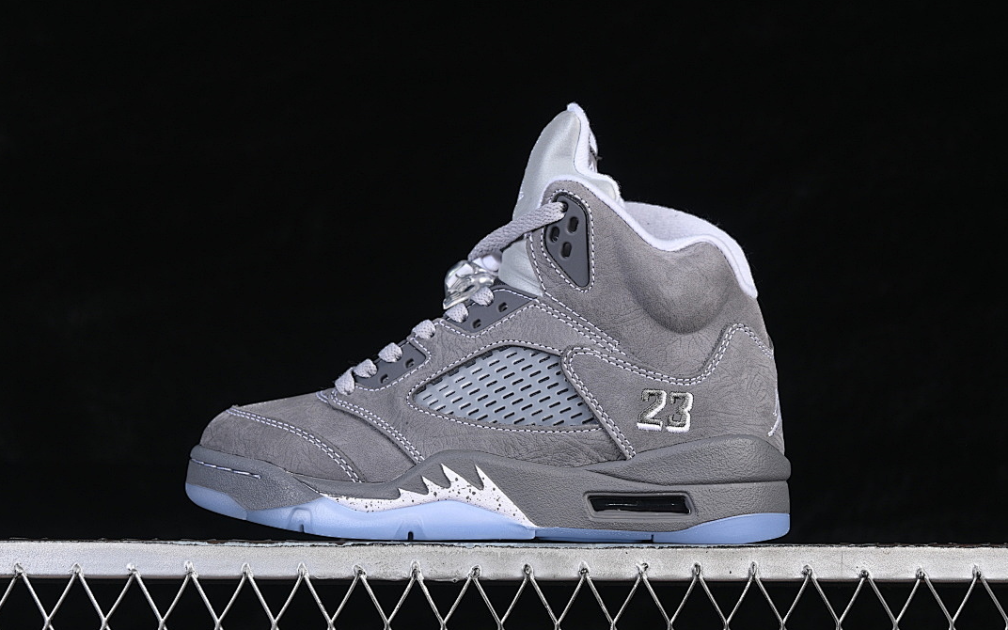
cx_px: 503
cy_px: 332
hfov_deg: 26.8
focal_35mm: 77
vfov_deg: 16.9
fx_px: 2115
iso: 160
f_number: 7.1
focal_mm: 50
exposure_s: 1/80
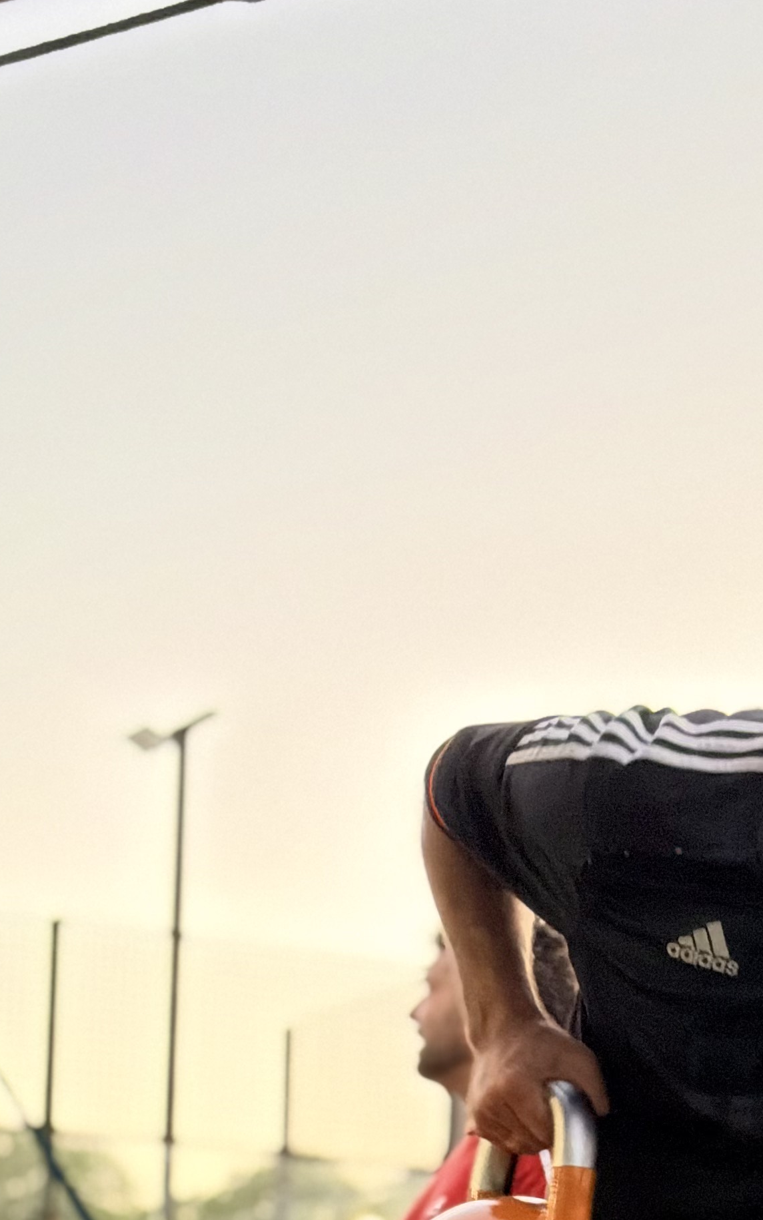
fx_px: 3726
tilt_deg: +5.2
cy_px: 1270
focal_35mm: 112
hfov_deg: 11.5
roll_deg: -0.6
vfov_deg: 18.1
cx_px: 817
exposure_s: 1/33
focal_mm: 6.76
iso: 400
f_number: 1.78
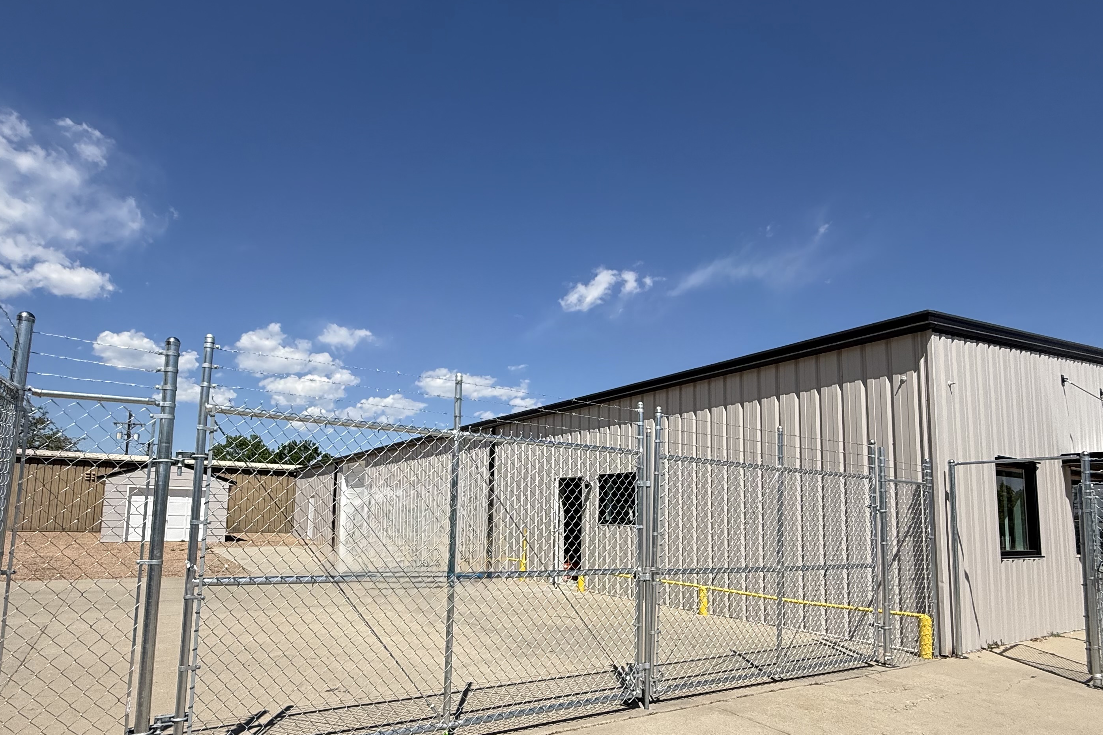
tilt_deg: +6.3
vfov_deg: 58.9
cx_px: 533
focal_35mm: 21
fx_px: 643
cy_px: 449
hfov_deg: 81.2
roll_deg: -1.5
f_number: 2.2
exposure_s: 1/3891
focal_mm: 2.22
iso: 50
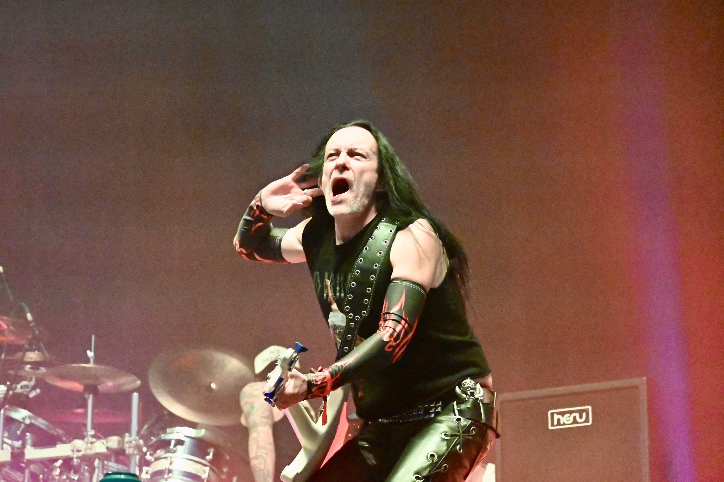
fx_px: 2473
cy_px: 241
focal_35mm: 123
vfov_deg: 11.1
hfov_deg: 16.7
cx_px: 362
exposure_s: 1/500
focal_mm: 82
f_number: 5
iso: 25600
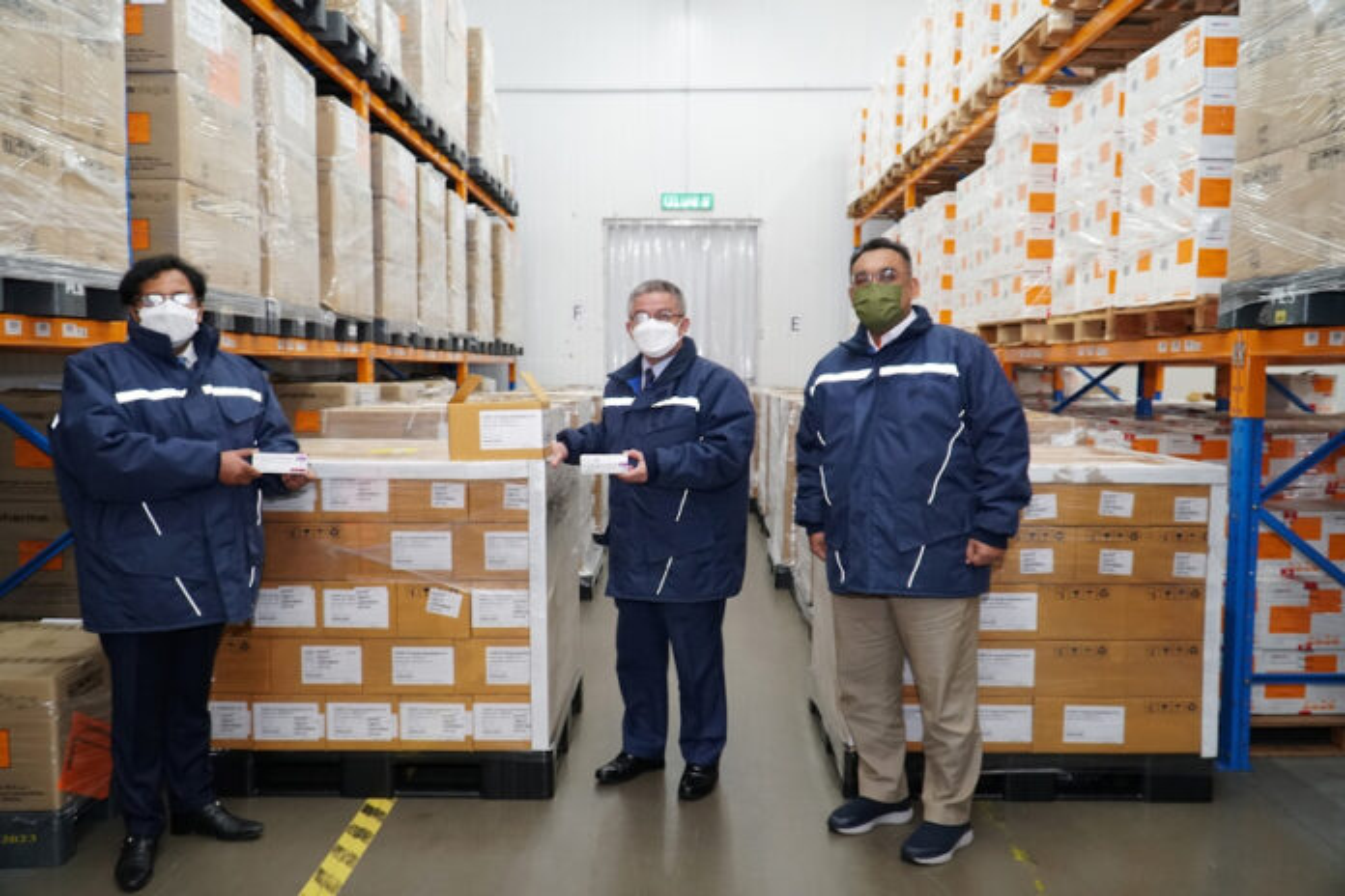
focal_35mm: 27
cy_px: 448
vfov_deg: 47.9
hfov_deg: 67.4
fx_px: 1009
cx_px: 672
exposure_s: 1/60
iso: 1250
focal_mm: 18
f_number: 4
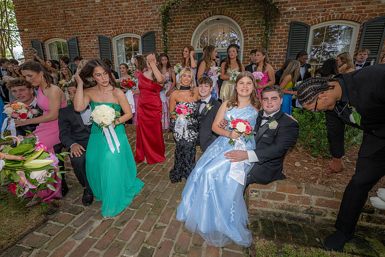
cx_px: 192
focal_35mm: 16
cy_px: 128
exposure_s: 1/160
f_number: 8
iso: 800
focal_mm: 16.5
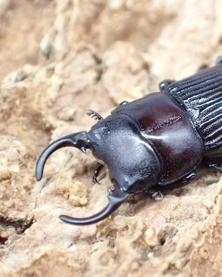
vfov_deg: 14.7
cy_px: 138
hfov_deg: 11.7
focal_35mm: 131
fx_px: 1076
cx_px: 171
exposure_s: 1/100
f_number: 4.9
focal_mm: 18
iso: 1600
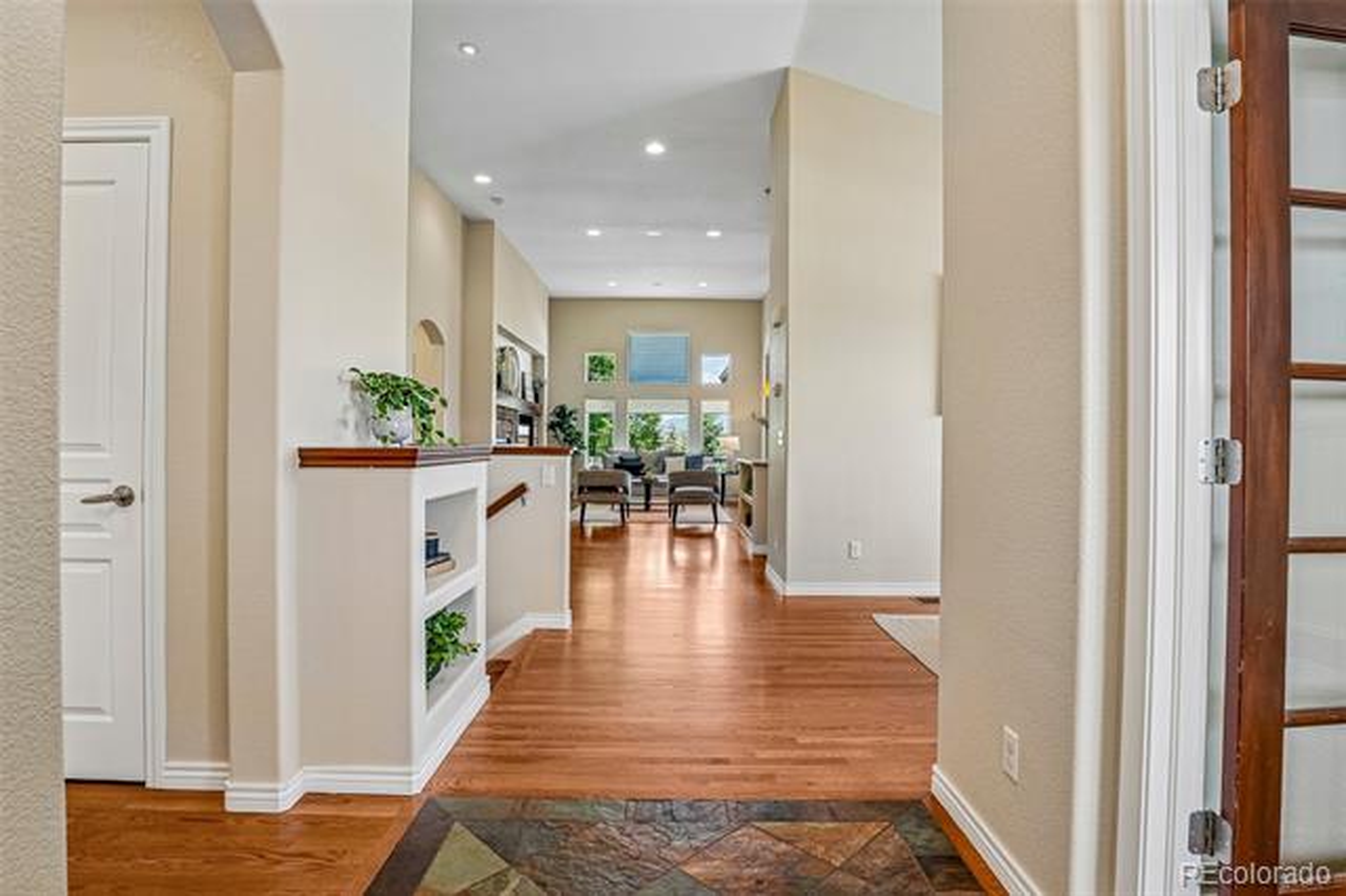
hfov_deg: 95.0
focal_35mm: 16
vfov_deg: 72.0
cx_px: 673
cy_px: 448
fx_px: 617
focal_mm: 11
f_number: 8
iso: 320
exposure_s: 1/30
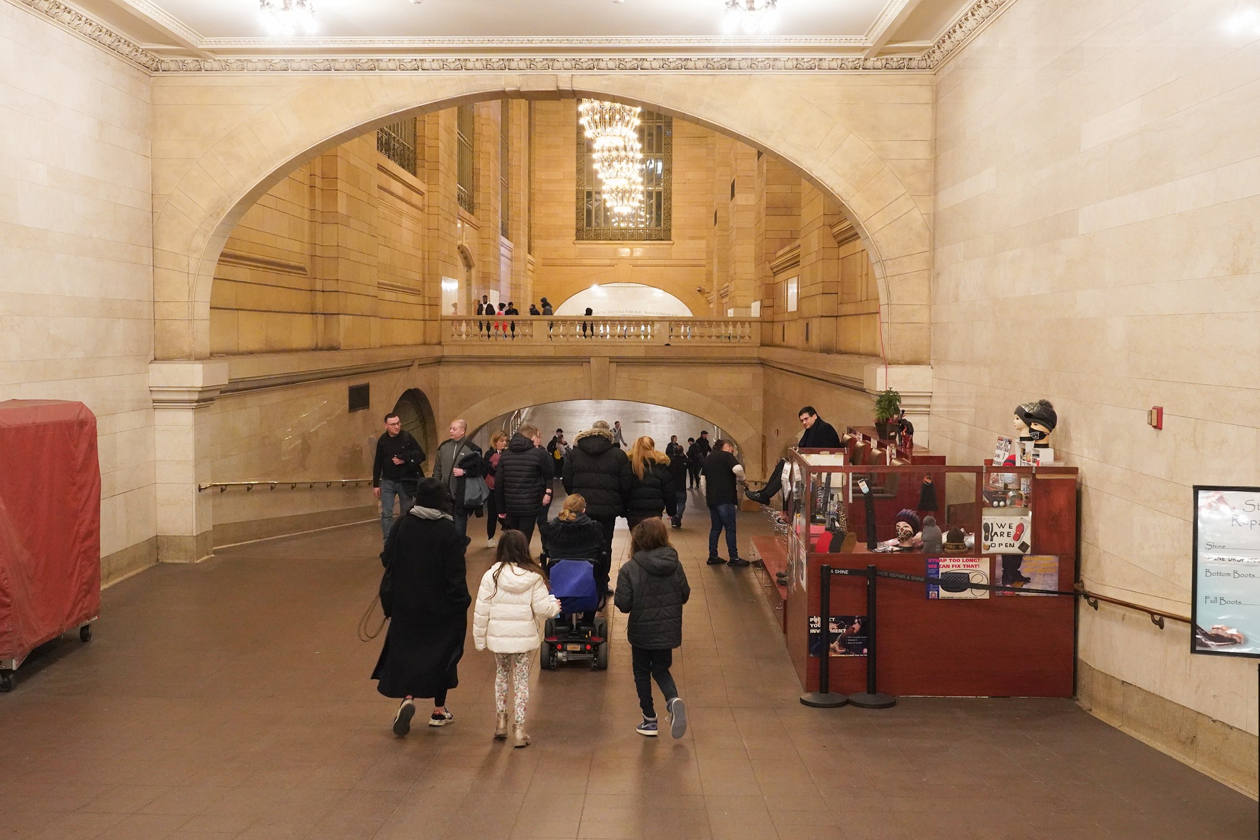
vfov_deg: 42.3
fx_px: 1085
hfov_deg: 60.3
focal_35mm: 31
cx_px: 630
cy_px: 420
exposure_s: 1/80
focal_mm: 31
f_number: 5.6
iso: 6400
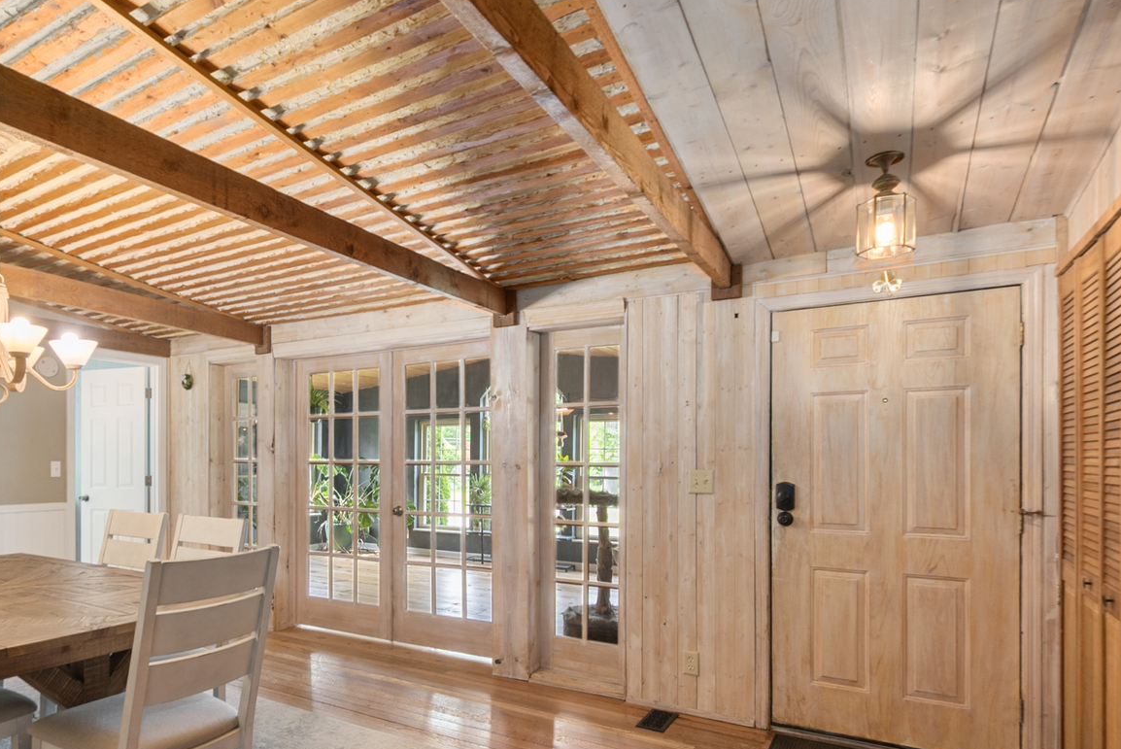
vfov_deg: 59.3
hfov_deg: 79.7
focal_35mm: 21
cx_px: 422
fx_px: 654
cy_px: 433
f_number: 8
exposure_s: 1/1.25
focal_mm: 10
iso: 320
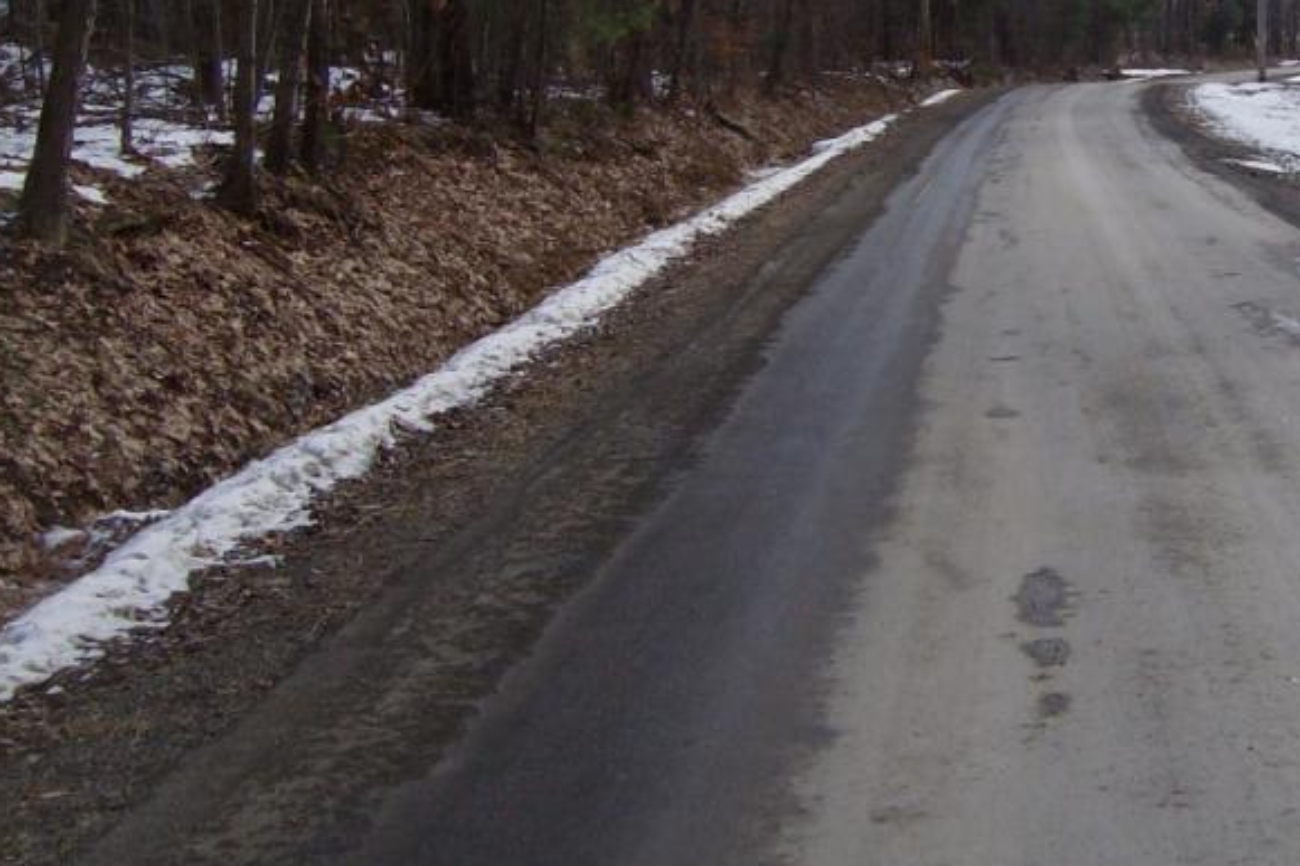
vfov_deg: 20.4
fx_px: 2383
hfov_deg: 29.4
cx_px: 1134
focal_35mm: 66
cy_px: 175
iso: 100
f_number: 4.7
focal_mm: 6
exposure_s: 1/586
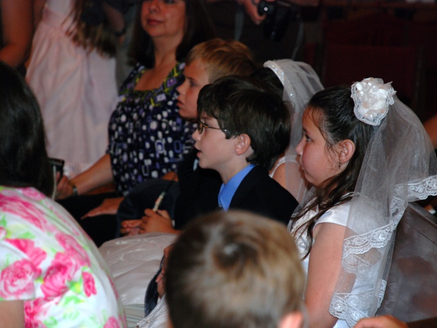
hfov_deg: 9.0
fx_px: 2772
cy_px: 164
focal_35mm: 220
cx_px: 236
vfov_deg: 6.8
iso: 400
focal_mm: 135
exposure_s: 1/60
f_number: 5.6
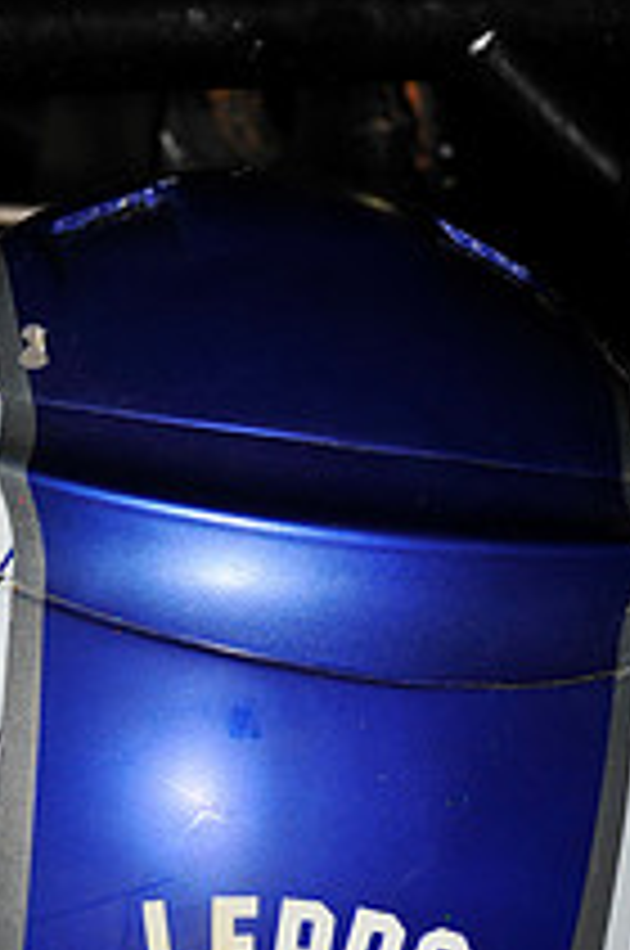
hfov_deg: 2.9
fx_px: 12325
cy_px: 846
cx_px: 198
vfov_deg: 4.4
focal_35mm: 468
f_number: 14
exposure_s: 1/250
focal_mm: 170
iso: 500
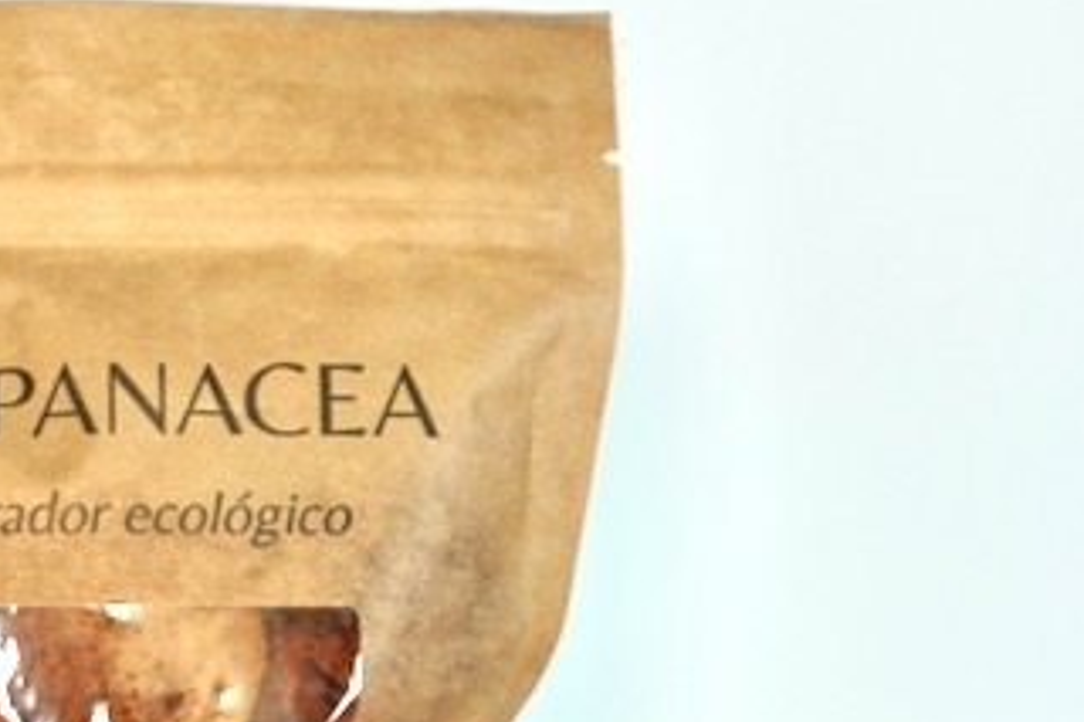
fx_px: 2347
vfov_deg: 17.3
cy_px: 630
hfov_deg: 25.4
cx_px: 161
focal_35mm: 78
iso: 400
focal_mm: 36
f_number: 4
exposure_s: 1/250
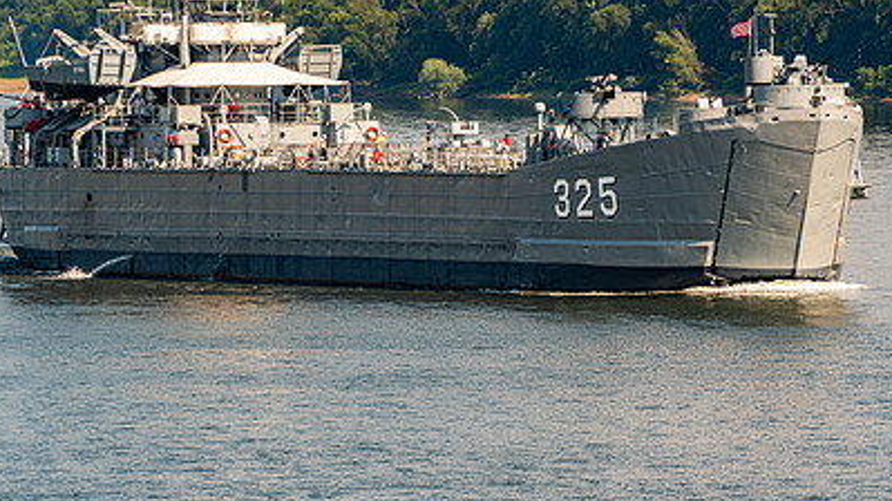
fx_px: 10804
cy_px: 185
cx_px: 409
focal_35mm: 457
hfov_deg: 4.7
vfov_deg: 2.7
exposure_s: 1/200
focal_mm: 300
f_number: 8
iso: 64
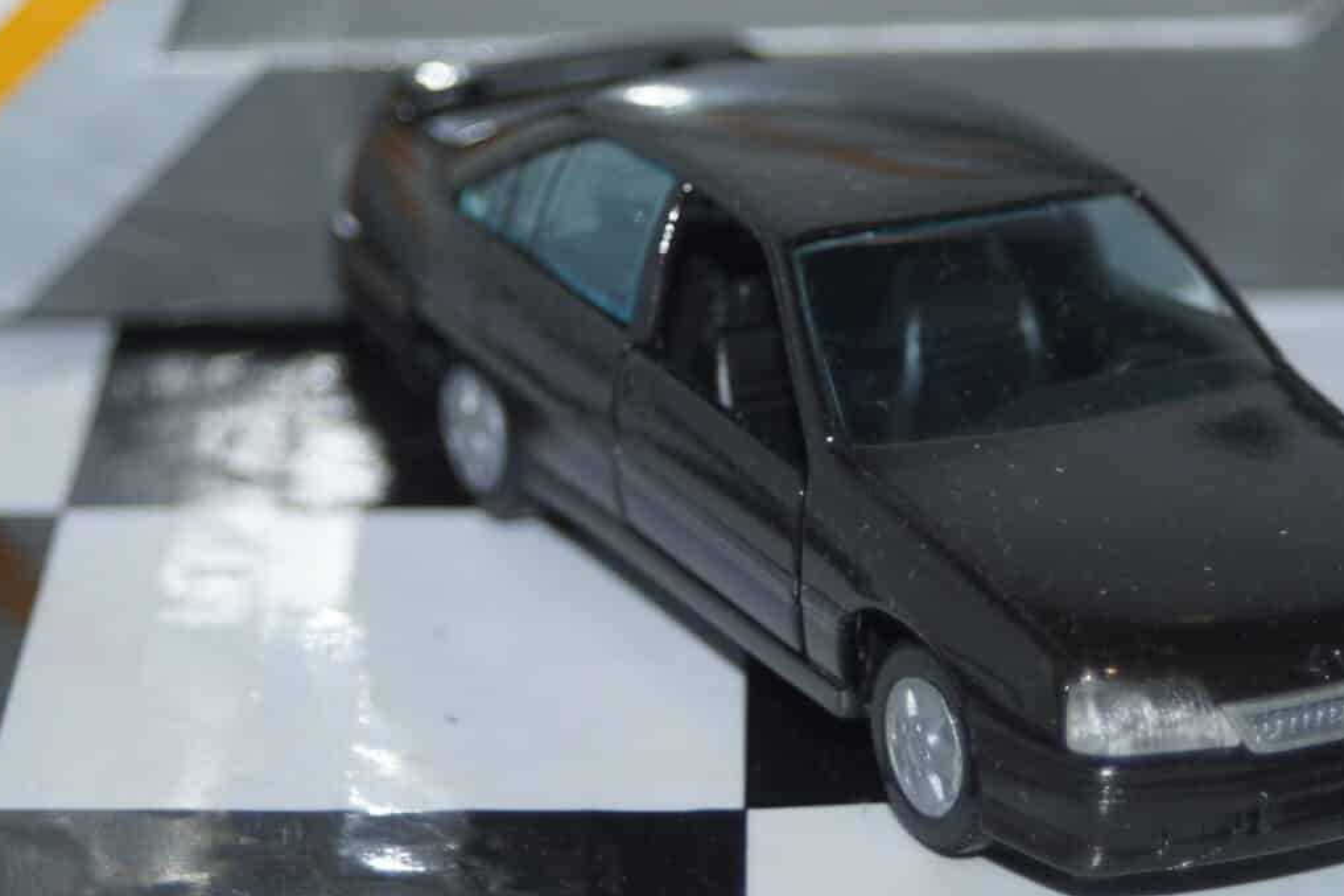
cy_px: 506
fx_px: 6011
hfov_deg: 12.7
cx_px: 828
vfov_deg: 8.5
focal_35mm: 161
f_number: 5.6
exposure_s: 1/60
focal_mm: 80
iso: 200
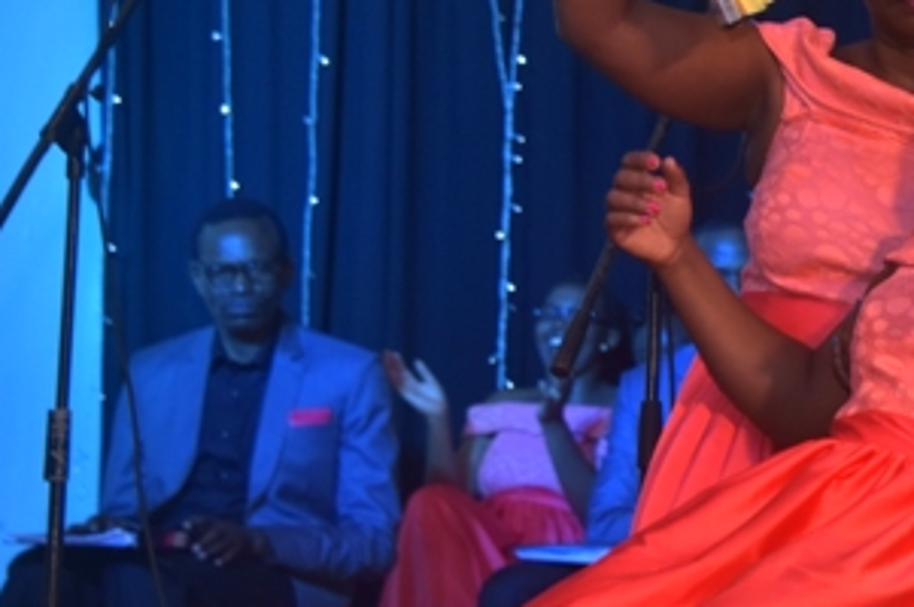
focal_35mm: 181
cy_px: 256
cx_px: 1026
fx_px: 4590
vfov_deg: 7.6
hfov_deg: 11.2
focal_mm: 68
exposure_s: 1/80
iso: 800
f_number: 5.6
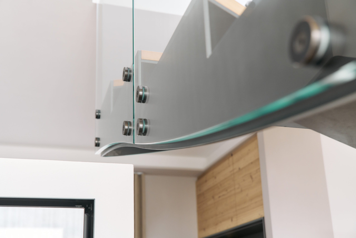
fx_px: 475
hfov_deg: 41.1
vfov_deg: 28.1
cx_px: 178
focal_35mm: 48
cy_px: 119
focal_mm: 48
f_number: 4
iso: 640
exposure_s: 1/100
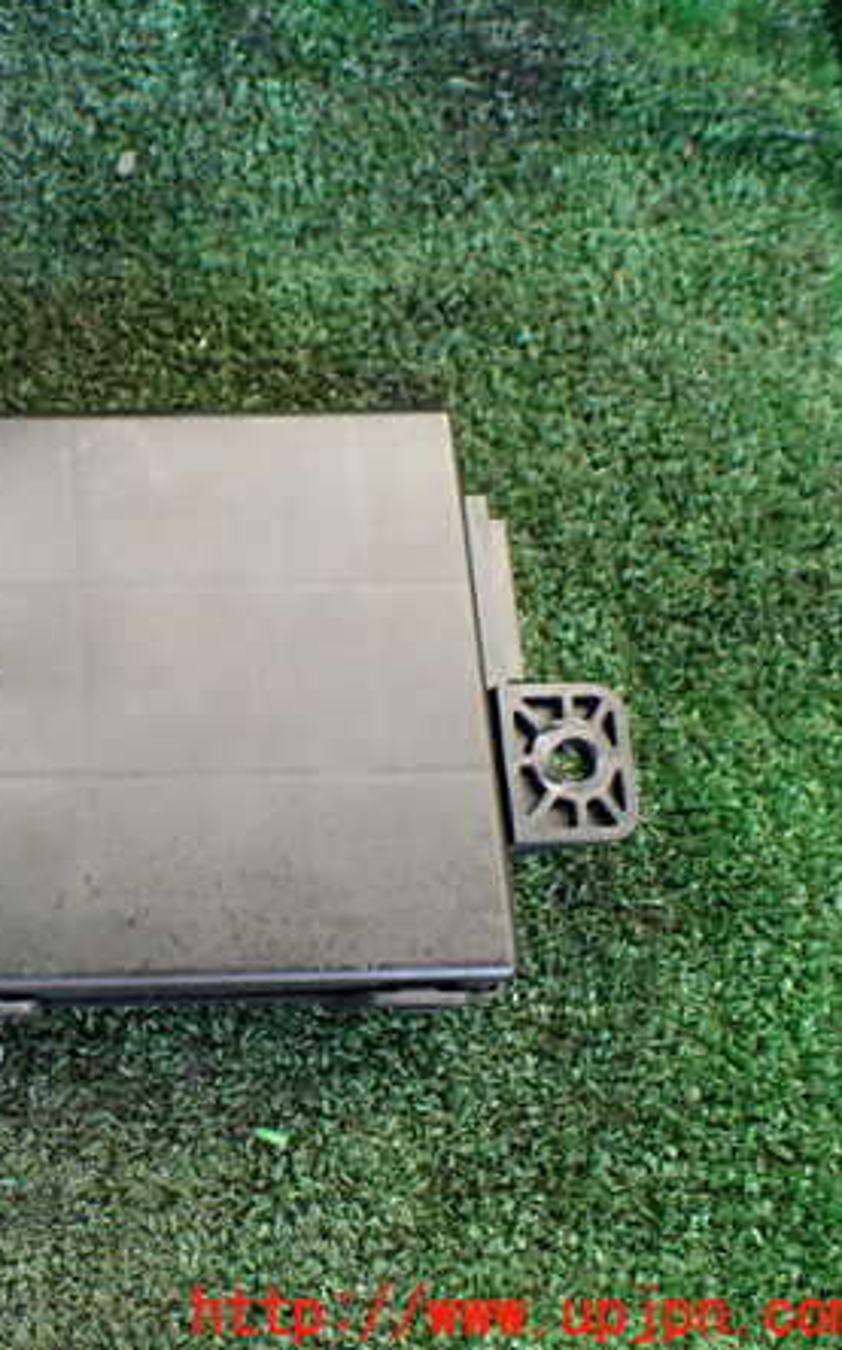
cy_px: 669
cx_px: -33
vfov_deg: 46.2
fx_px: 1581
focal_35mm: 43
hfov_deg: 27.8
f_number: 2.3
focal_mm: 5.4
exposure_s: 1/125
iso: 250
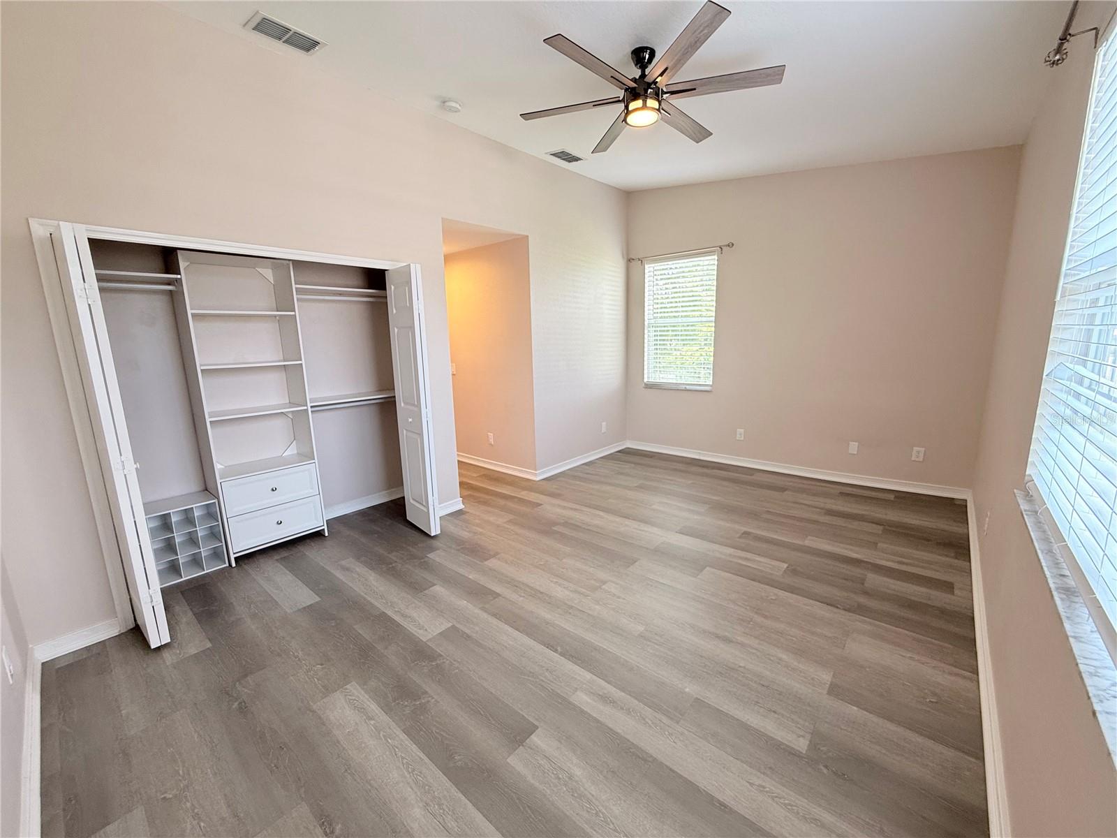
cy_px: 419
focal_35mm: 14
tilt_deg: -9.8
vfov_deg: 85.7
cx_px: 558
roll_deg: +1.4
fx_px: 452
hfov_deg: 102.1
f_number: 2.2
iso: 100
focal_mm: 2.22
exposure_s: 1/120
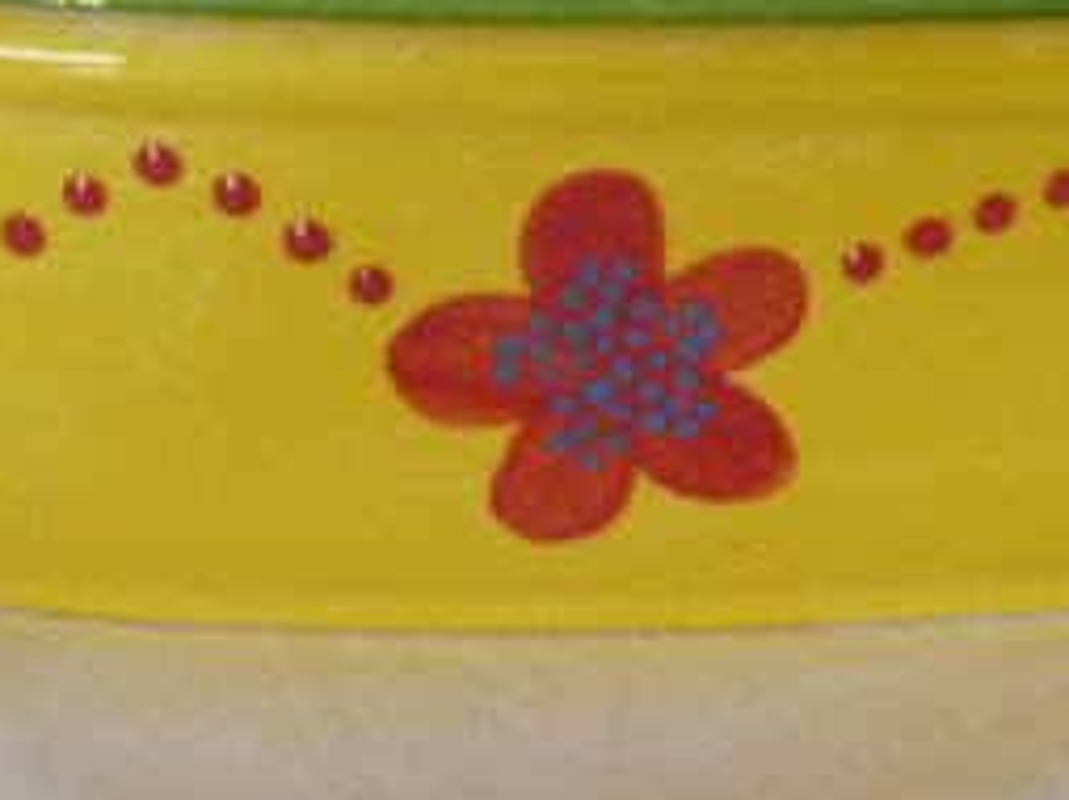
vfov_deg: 13.9
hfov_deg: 18.7
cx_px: 732
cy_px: 67
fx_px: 3240
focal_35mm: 105
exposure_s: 1/40
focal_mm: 8.6
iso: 250
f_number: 3.3
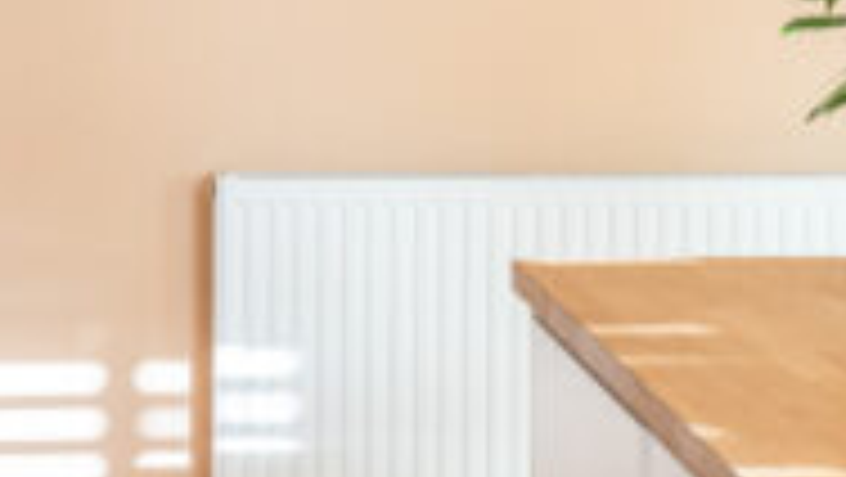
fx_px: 3120
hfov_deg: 15.1
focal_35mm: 139
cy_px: -70
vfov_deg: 8.7
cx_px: -86
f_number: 8
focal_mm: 24
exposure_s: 1/5
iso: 200
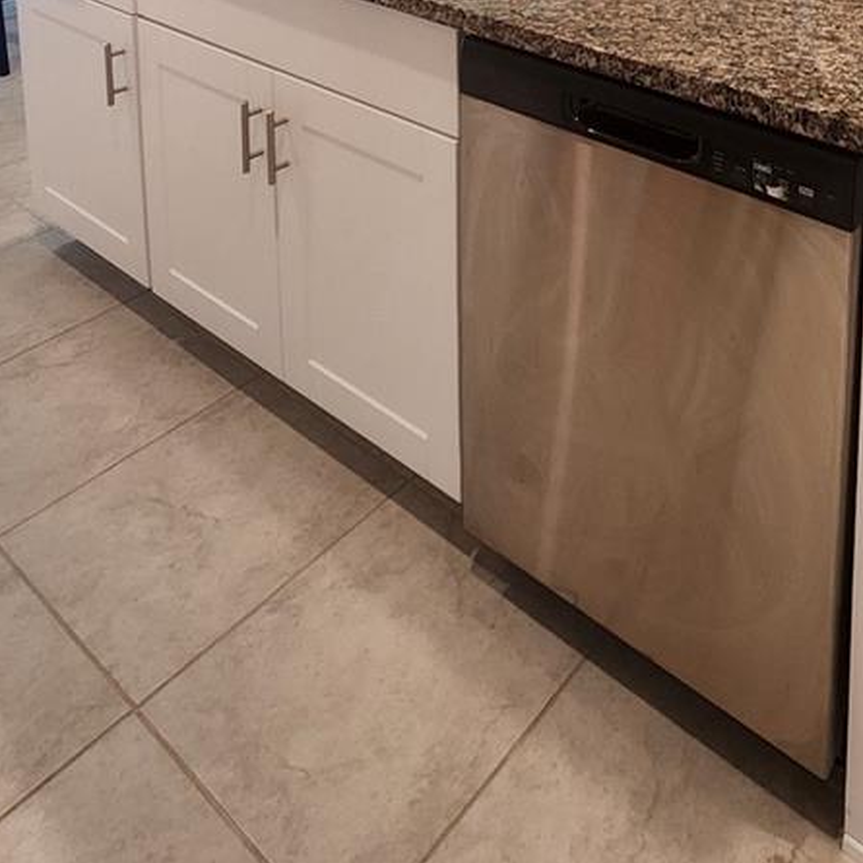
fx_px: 874
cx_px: 700
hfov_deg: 49.2
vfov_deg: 37.5
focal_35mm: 31
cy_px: -206
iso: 250
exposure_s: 1/60
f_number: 2.2
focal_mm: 2.2
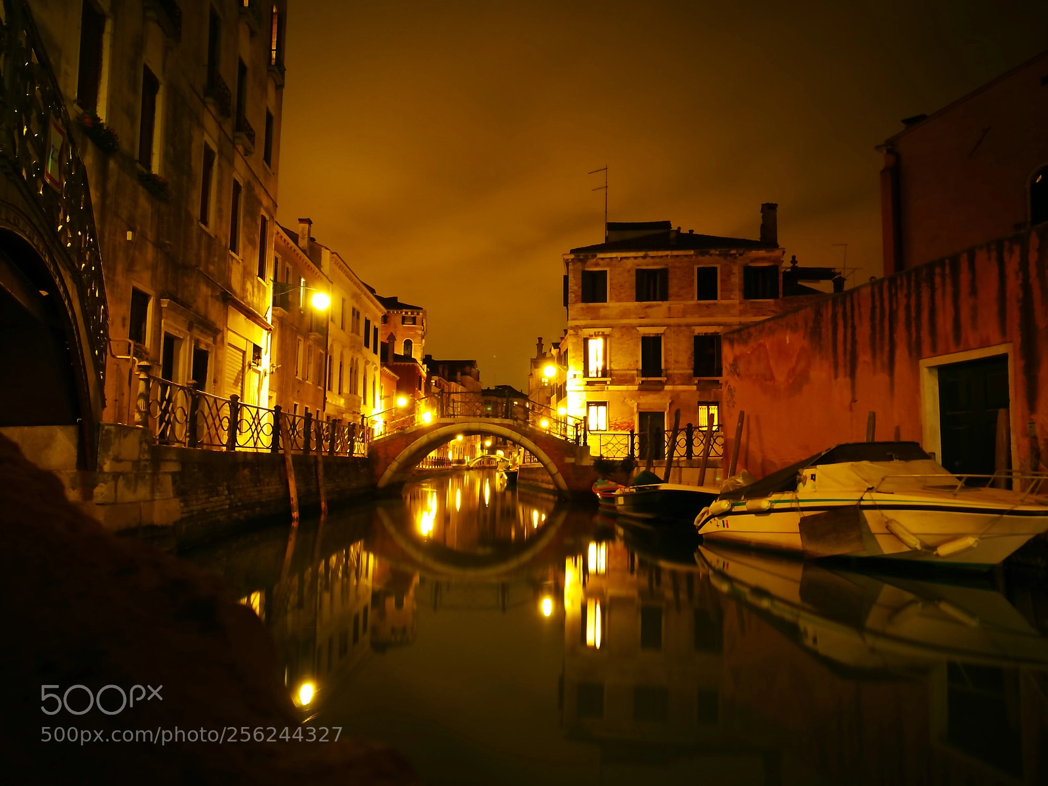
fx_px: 817
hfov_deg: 65.3
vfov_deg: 51.4
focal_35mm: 27
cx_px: 524
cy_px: 393
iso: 50
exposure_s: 30
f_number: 2.2
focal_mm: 4.5
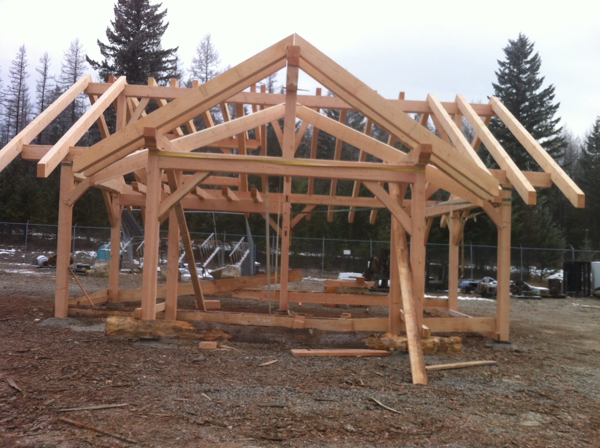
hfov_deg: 52.7
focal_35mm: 35
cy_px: 224
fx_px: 606
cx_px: 300
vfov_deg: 40.6
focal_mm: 3.85
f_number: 2.8
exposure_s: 1/181
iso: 80
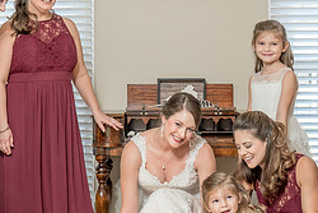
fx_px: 813
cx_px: 151
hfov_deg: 22.1
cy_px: 84
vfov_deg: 14.9
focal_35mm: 92
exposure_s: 1/100
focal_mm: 35
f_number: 5.6
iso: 2000
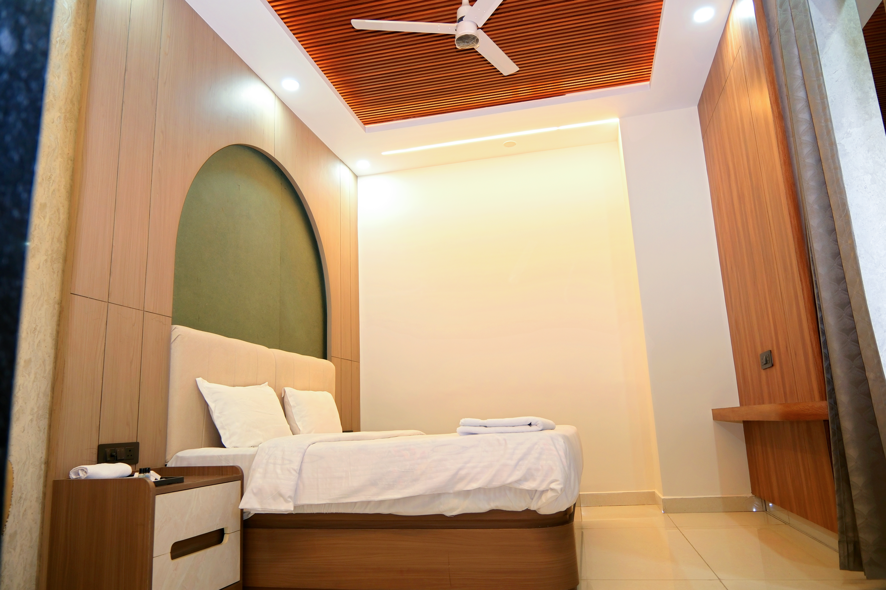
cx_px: 443
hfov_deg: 73.7
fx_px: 591
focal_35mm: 24
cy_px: 295
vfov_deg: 53.1
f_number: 2.8
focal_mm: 16
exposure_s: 1/100
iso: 320
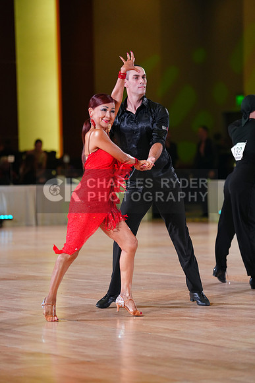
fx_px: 1582
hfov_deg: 9.2
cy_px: 192
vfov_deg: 13.8
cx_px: 128
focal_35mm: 149
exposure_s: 1/400
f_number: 2.8
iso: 2000
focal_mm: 149
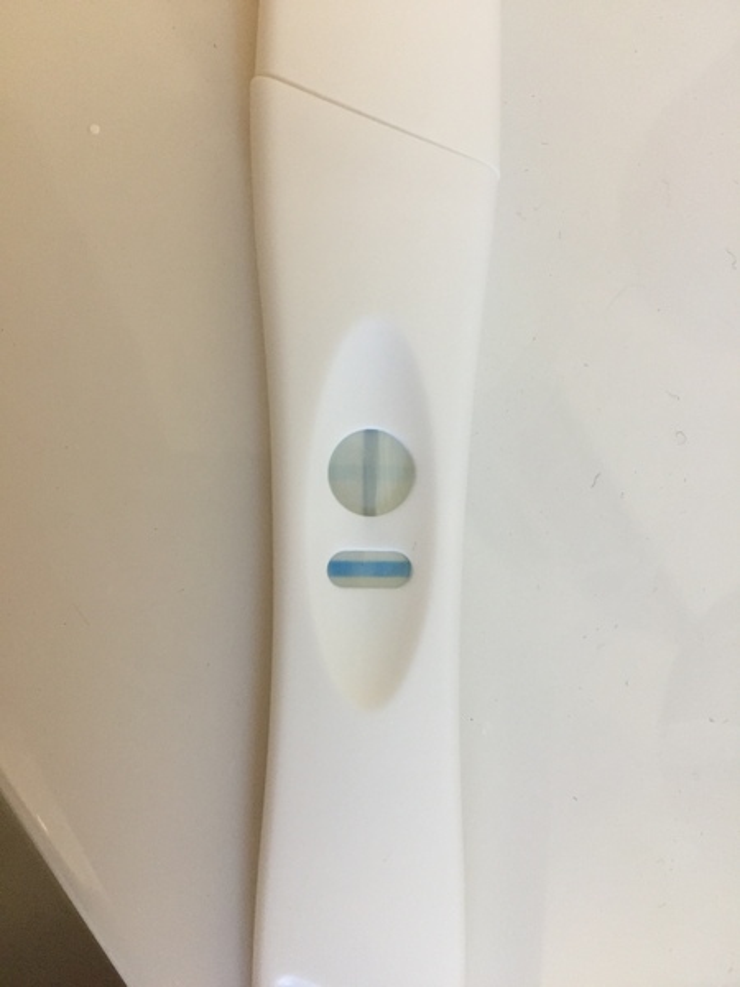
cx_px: 370
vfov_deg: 61.7
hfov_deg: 48.2
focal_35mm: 29
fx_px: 827
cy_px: 494
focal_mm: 4.15
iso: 200
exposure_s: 1/33
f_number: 2.2
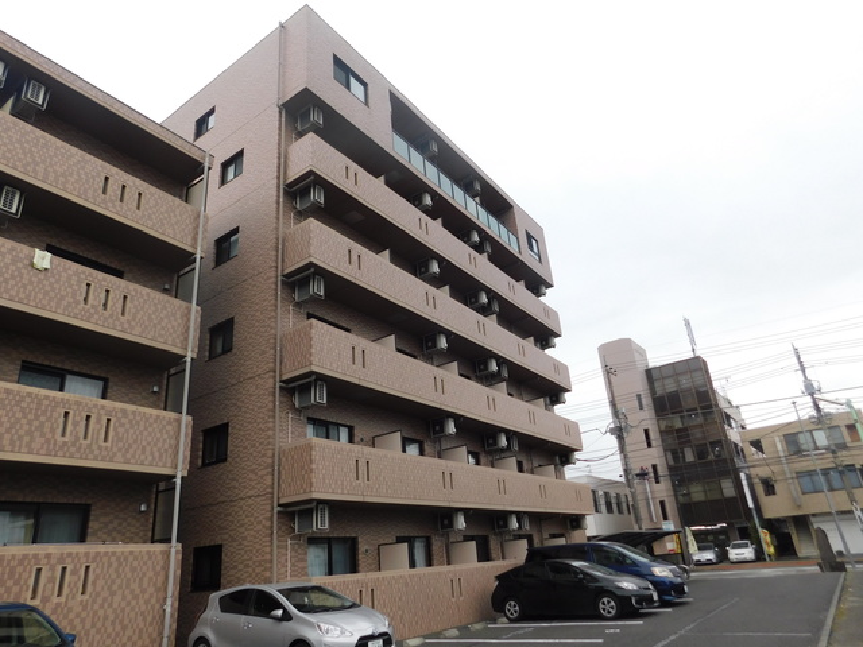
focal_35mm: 23
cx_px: 432
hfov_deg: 73.9
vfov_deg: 58.9
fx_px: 573
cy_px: 324
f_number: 3
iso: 125
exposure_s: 1/320
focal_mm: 4
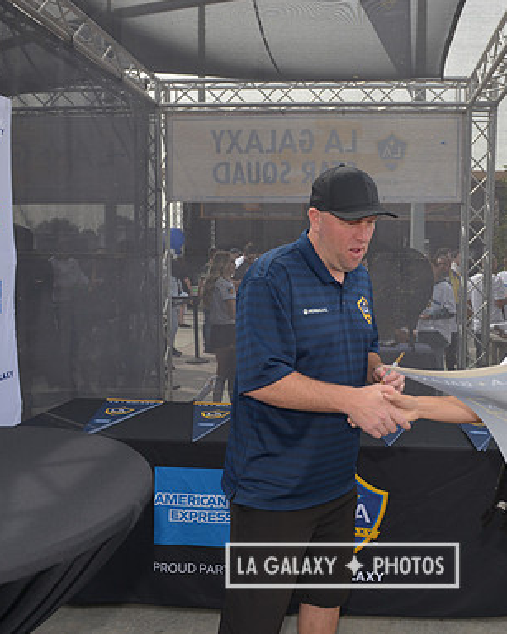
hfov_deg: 42.7
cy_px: 318
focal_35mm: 34
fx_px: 638
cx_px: 342
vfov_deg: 52.9
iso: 200
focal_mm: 24
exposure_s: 1/500
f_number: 5
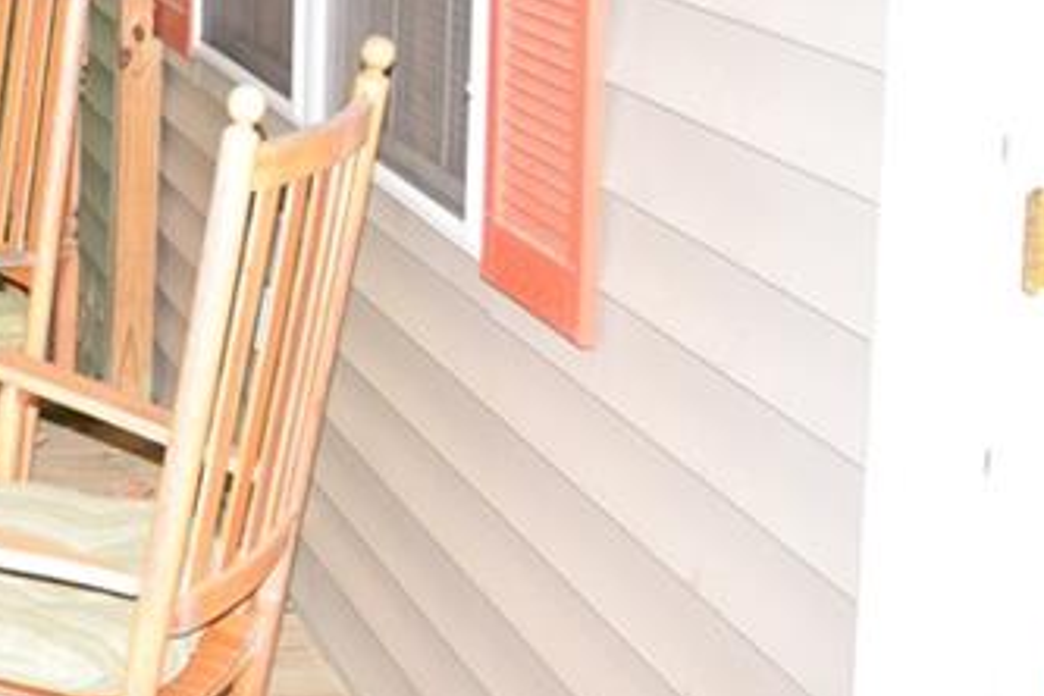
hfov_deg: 21.7
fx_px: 2407
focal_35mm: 83
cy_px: -219
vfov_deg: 15.6
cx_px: -373
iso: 800
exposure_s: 1/80
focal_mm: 18
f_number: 4.5
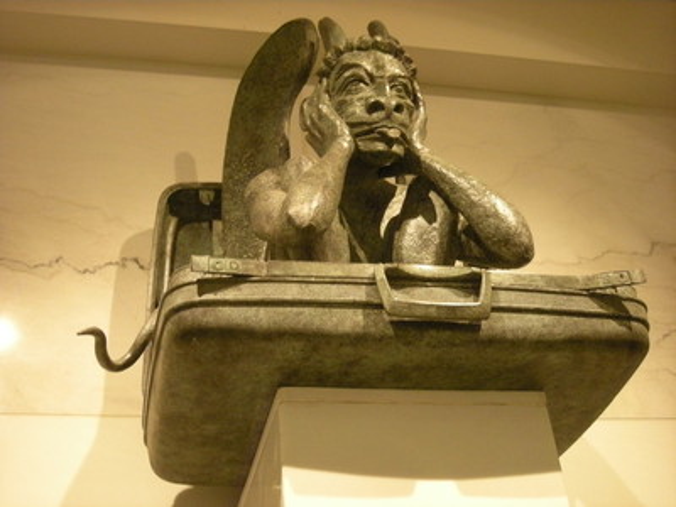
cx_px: 338
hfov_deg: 38.9
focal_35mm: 49
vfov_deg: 29.7
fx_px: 957
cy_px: 254
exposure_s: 1/27.8
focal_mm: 7.9
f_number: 3.2
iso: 400
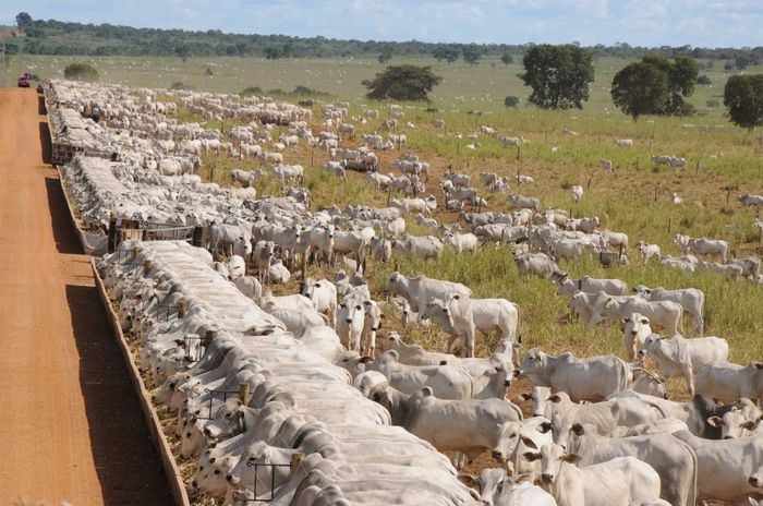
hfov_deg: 13.1
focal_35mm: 158
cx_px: 382
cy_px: 253
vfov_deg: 8.7
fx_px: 3332
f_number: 11
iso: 200
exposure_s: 1/250
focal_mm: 105
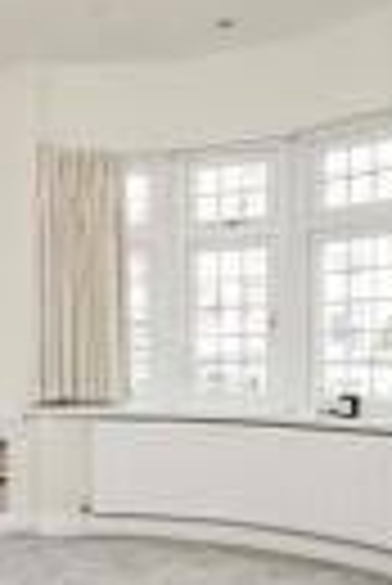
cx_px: -54
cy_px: 371
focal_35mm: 44
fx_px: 717
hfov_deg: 27.6
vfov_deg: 44.0
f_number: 9
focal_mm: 12
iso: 320
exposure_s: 1/50
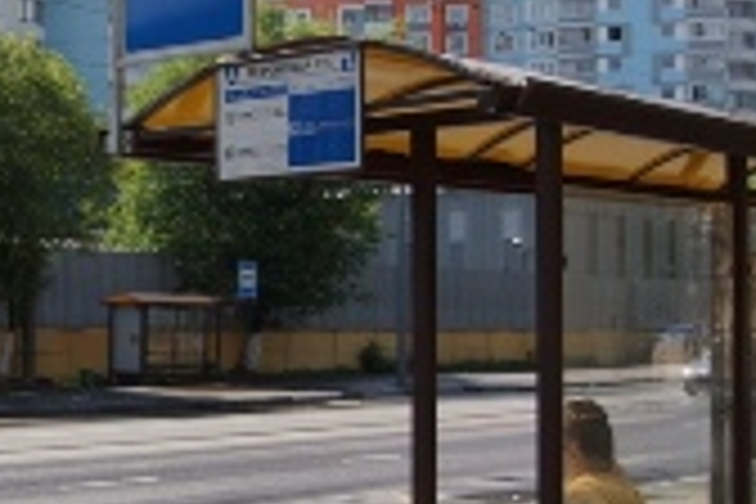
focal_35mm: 80
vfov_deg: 17.1
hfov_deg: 24.9
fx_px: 1680
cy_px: 250
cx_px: 135
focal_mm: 20
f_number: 8
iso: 200
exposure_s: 1/500
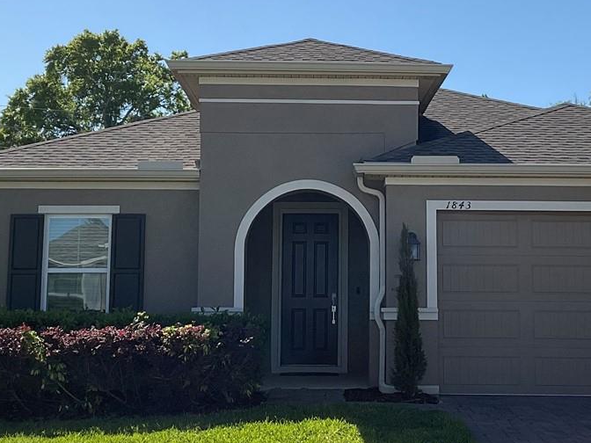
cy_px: 138
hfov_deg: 28.1
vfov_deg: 21.2
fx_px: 1178
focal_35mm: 69
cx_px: 345
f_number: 1.8
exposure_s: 1/2427
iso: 16
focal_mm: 3
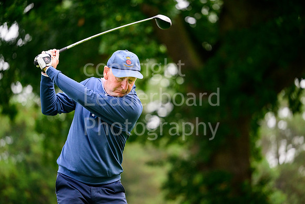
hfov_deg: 14.2
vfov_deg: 9.5
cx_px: 152
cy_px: 102
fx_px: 1229
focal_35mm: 145
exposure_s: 1/2000
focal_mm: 145
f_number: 2.8
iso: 1600
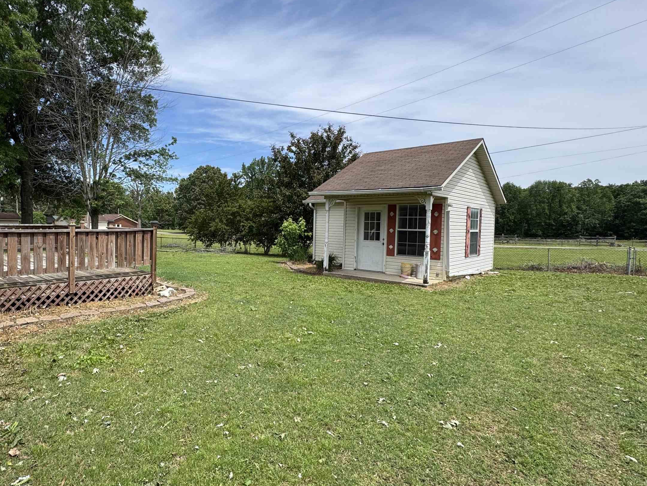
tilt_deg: -2.0
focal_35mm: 20
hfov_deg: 79.9
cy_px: 238
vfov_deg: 66.0
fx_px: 374
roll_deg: -0.9
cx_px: 235
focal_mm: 2.22
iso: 50
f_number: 2.2
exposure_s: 1/1506
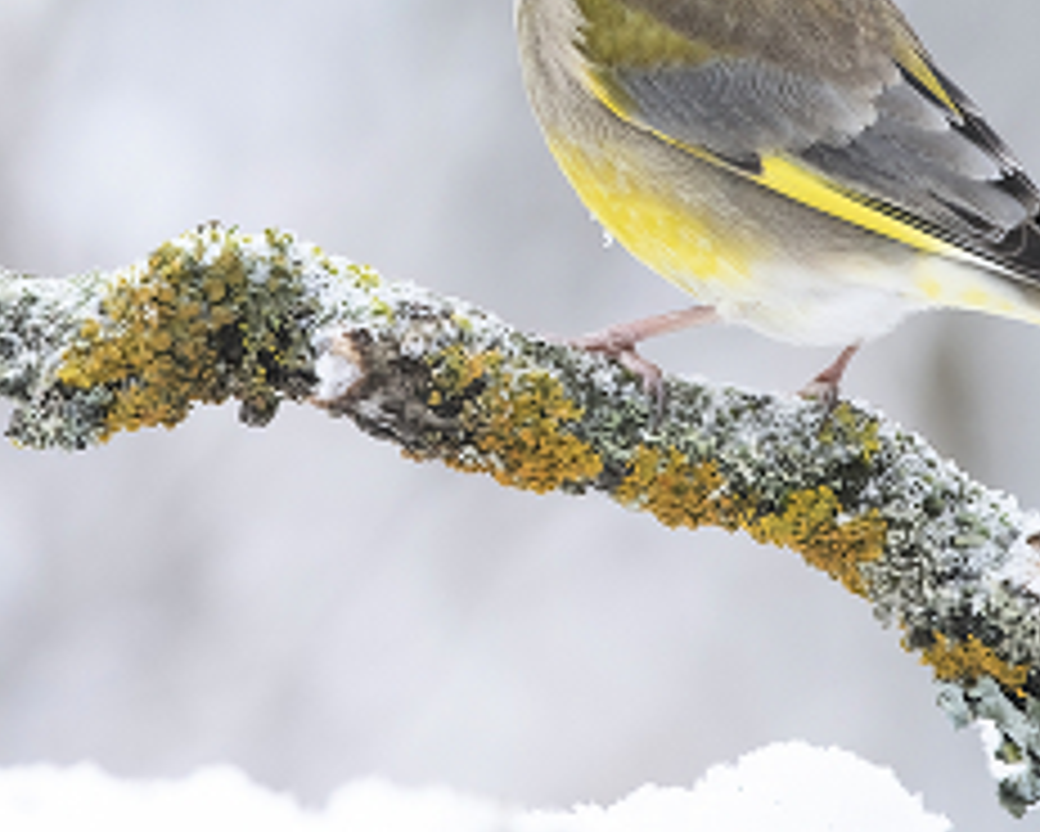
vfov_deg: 1.5
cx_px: 531
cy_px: 117
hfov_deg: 1.8
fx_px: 32887
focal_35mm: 1068
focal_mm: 500
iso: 2000
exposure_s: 1/200
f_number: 7.1
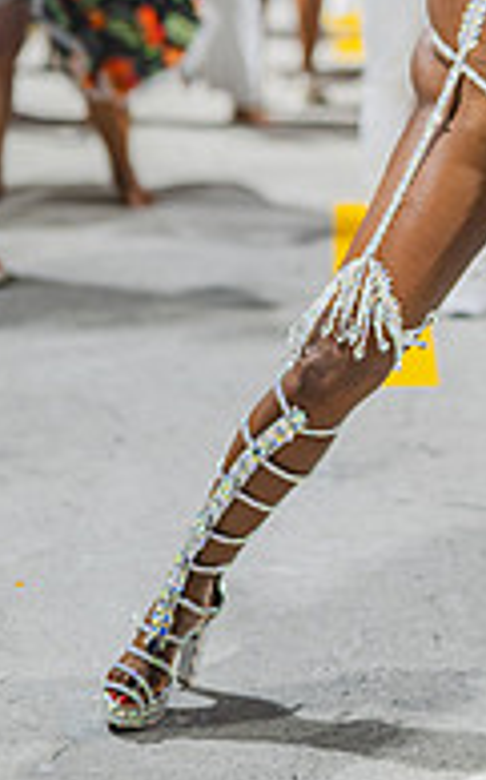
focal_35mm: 118
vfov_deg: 17.2
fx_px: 2504
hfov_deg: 11.0
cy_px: -36
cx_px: 486
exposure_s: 1/1000
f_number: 1.3
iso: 1600
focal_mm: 50
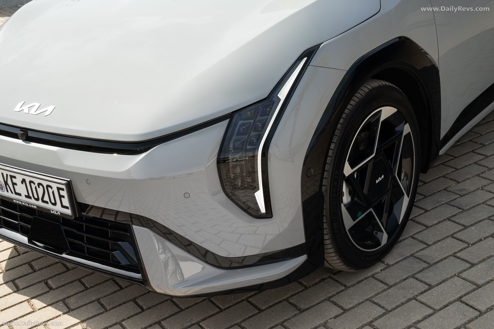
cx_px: 247
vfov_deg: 26.5
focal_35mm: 51
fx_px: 700
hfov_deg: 38.9
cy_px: 164
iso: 100
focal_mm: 51
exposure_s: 1/15
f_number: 13
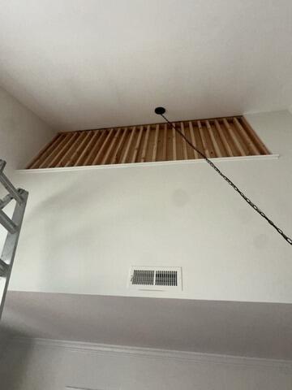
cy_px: 195
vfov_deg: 102.1
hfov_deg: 85.7
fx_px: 157
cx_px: 146
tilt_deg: +53.2
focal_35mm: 14
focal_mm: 2.22
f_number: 2.2
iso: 200
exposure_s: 1/121
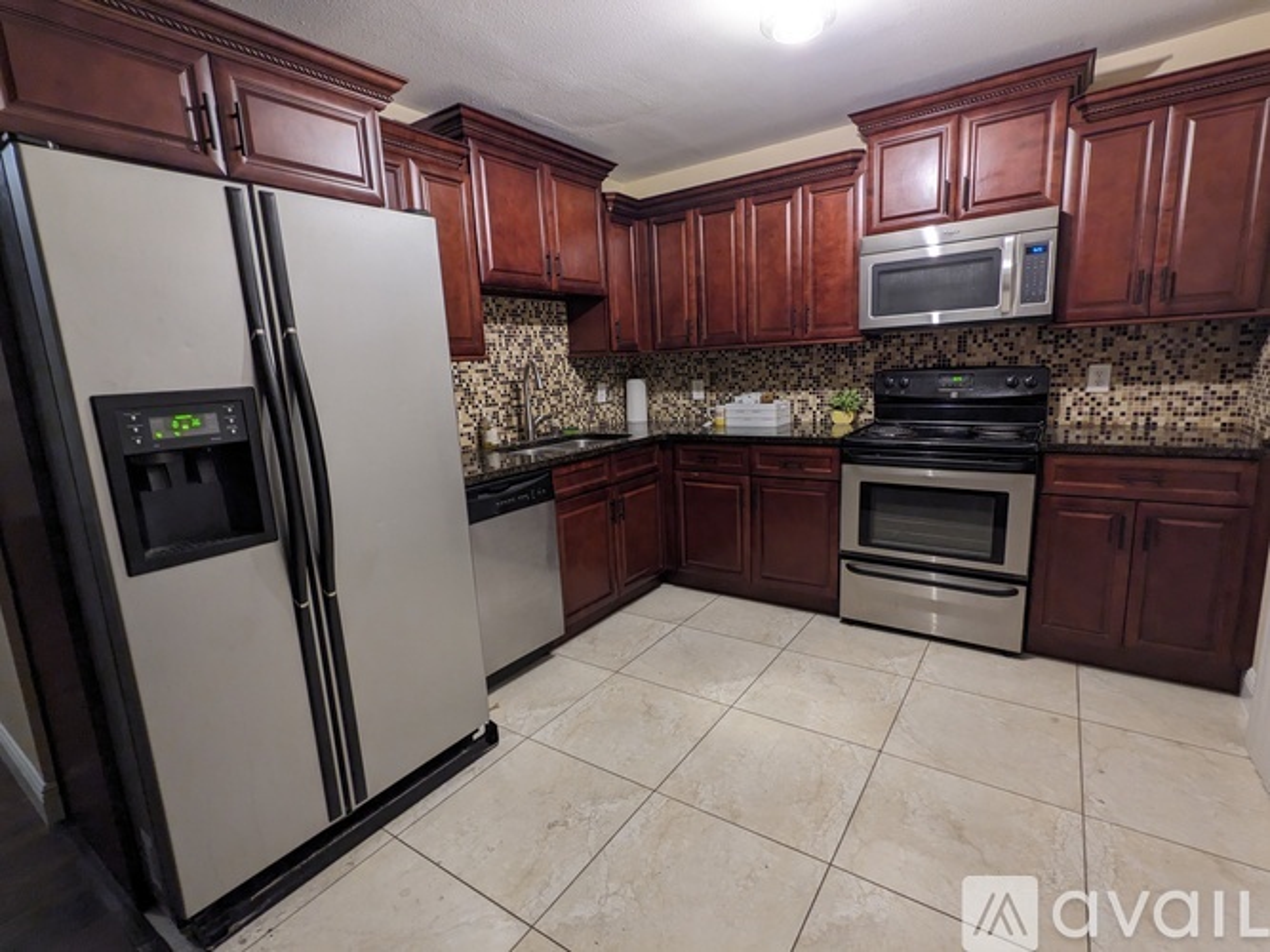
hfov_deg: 94.5
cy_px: 476
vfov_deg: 78.1
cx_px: 635
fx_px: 587
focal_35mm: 16
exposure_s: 1/24
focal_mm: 2.22
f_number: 2.2
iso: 101
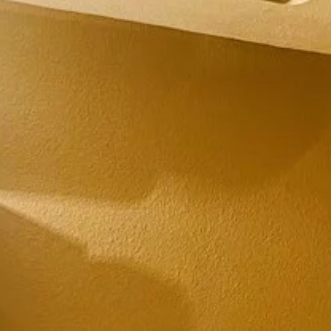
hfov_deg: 15.4
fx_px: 1222
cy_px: 559
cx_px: 205
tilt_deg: -8.5
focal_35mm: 113
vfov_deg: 14.0
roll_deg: -1.6
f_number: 1.6
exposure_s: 1/60
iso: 250
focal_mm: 4.2
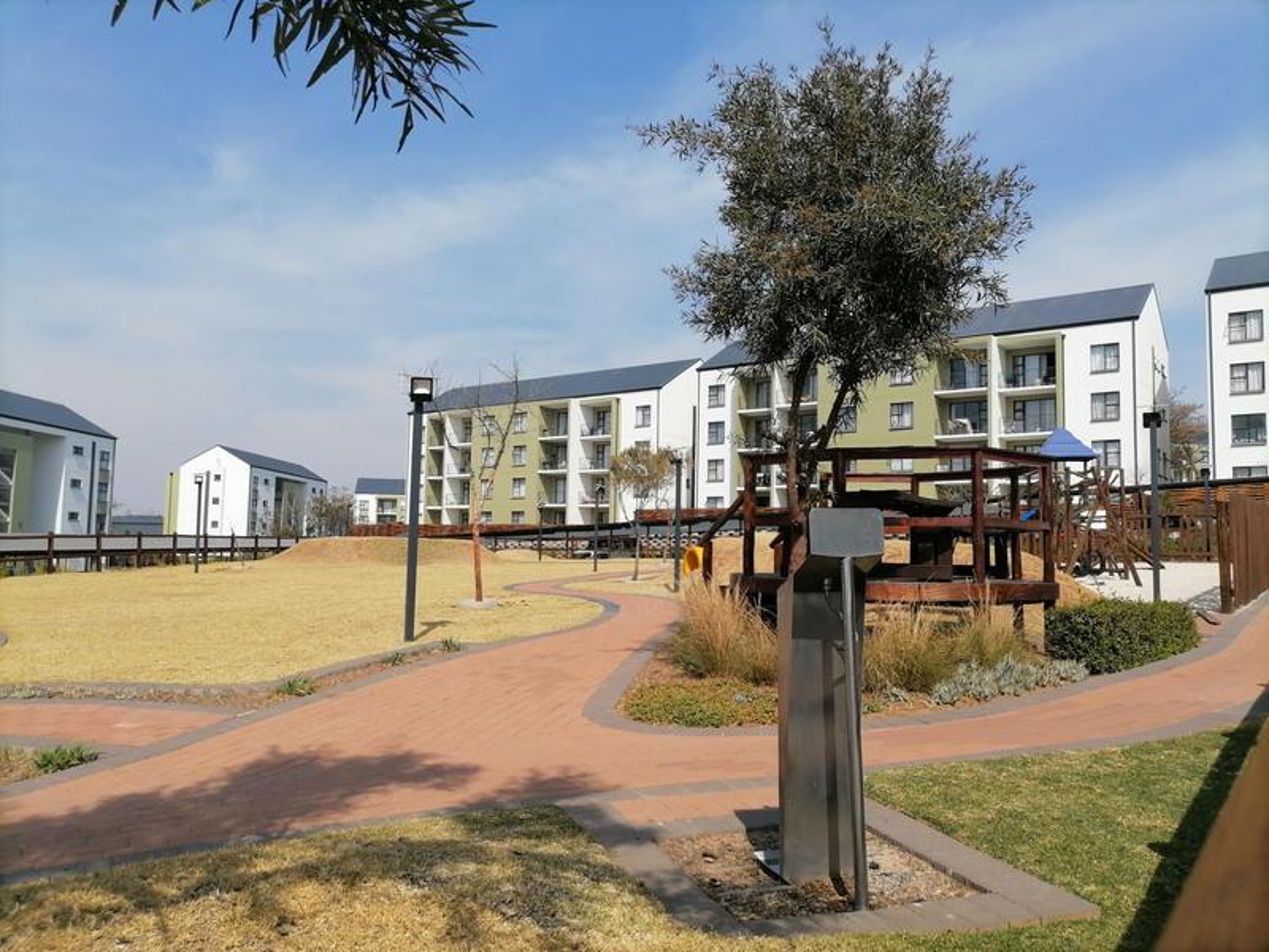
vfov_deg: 53.1
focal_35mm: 26
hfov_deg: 67.3
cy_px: 476
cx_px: 634
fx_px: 953
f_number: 1.8
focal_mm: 5.4
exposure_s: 1/2105
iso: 50
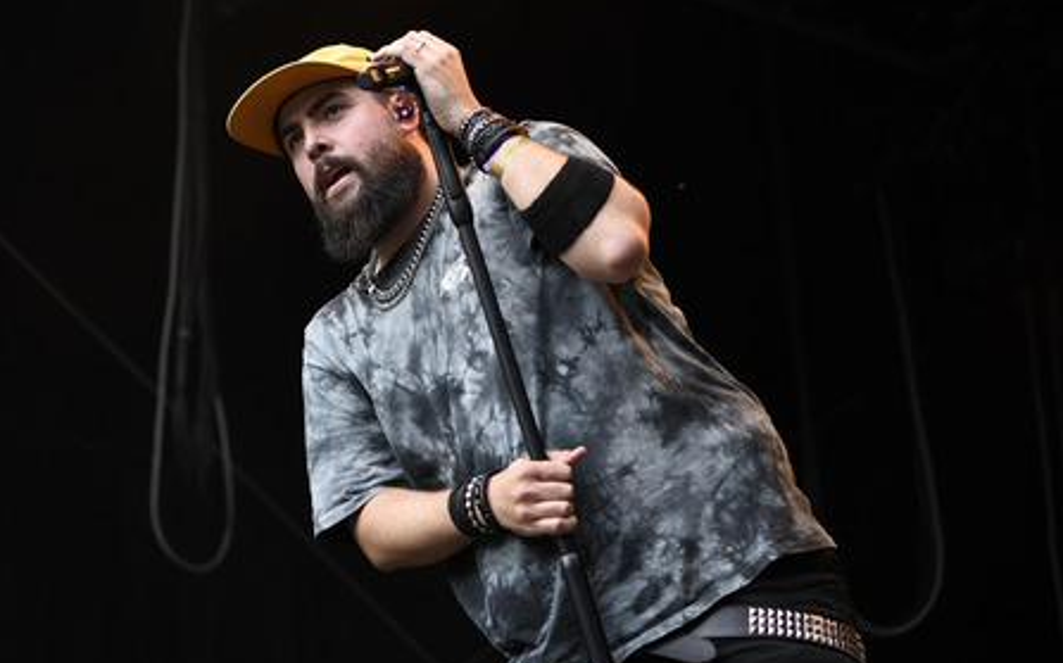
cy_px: 330
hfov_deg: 28.6
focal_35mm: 72
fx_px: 2085
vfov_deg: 18.1
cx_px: 534
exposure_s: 1/640
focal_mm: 70
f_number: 3.5
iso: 800
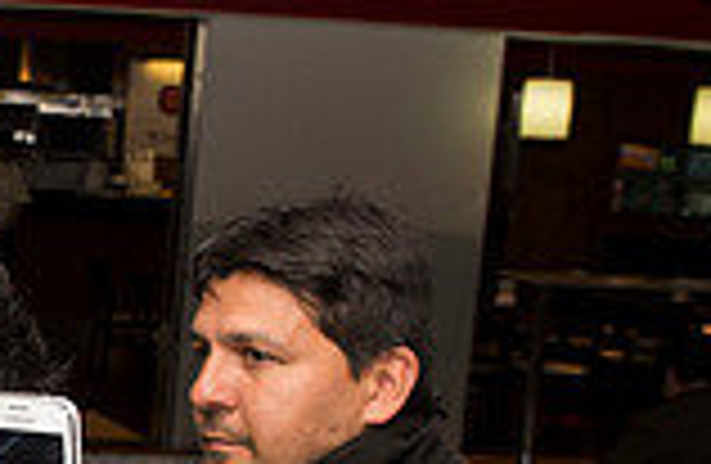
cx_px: -227
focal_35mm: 109
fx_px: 2138
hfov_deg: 17.6
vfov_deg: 12.1
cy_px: 559
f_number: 6.3
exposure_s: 1/160
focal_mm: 24
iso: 500
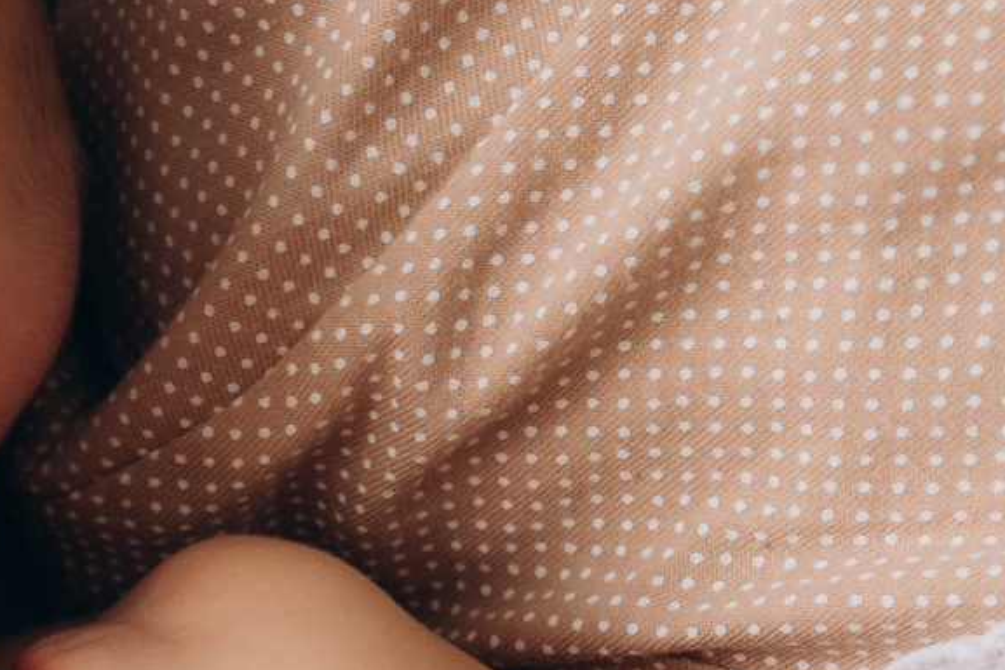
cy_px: 711
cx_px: -289
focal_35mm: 160
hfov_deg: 12.5
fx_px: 4468
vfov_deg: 8.5
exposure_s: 1/125
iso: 200
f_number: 3.5
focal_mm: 35
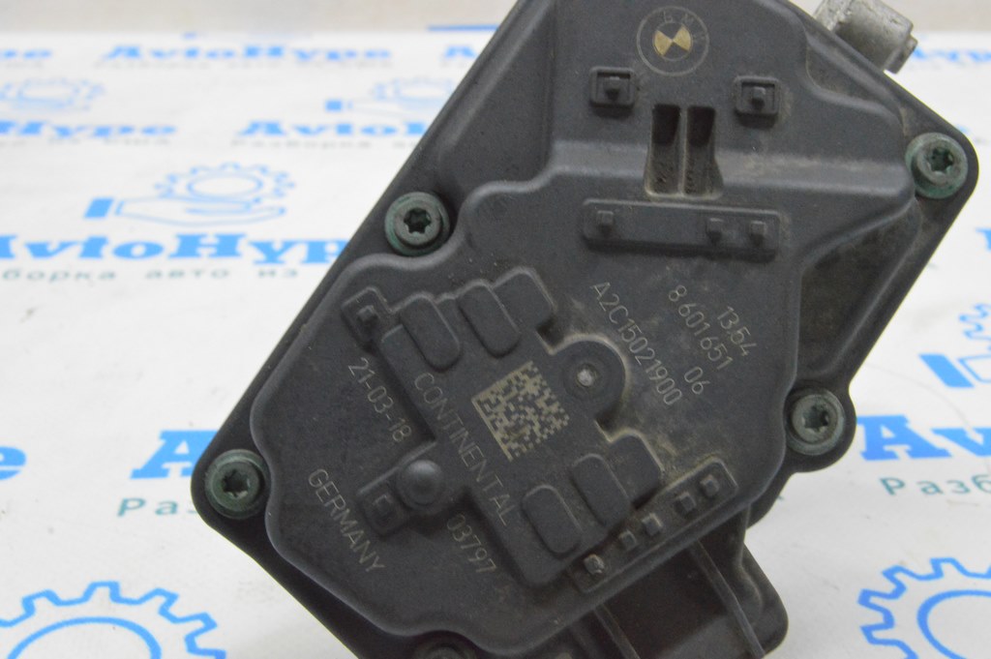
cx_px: 496
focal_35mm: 52
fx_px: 1444
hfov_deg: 37.9
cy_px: 330
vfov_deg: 25.7
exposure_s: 1/15
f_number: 20
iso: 6400
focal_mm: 35
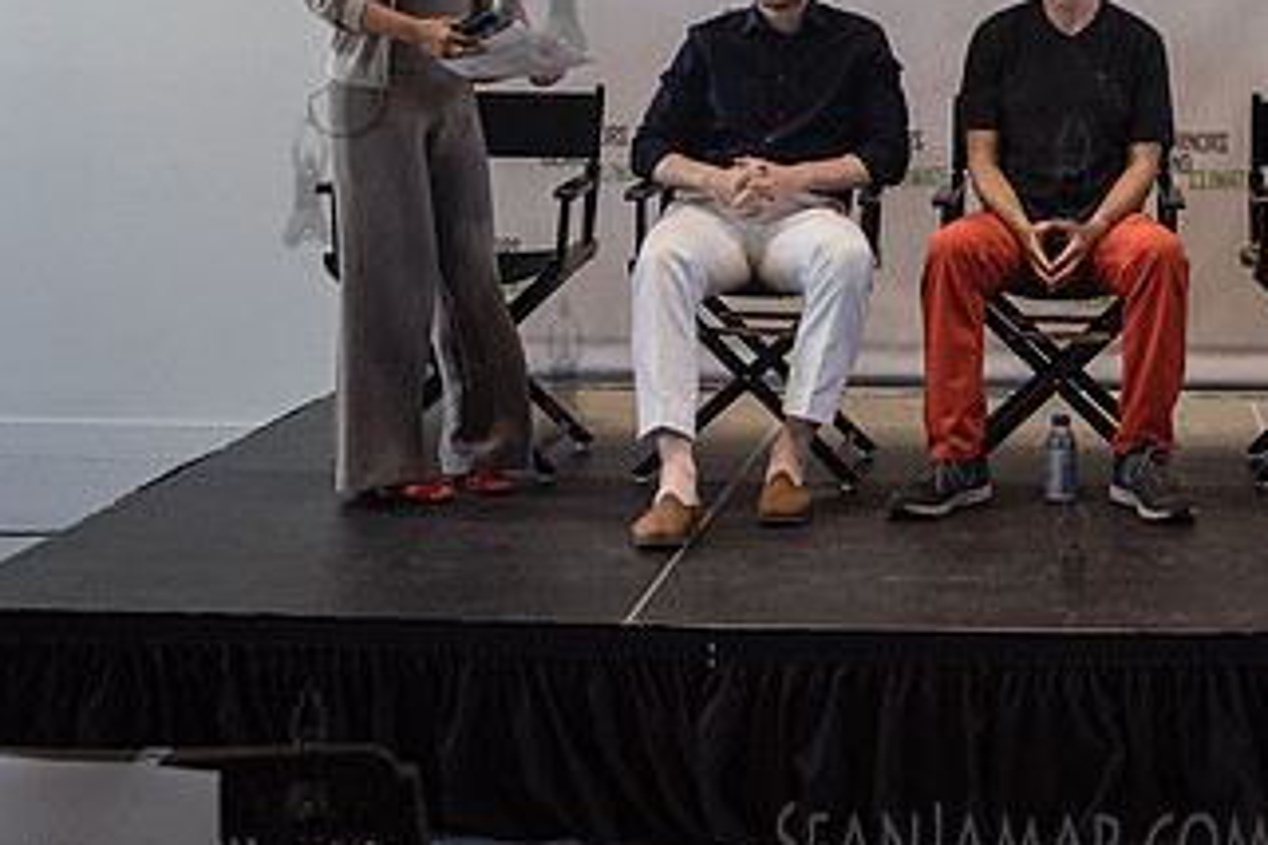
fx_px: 2289
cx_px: 1070
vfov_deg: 20.7
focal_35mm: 65
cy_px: 176
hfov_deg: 30.0
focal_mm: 36
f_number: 4
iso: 4000
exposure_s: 1/400
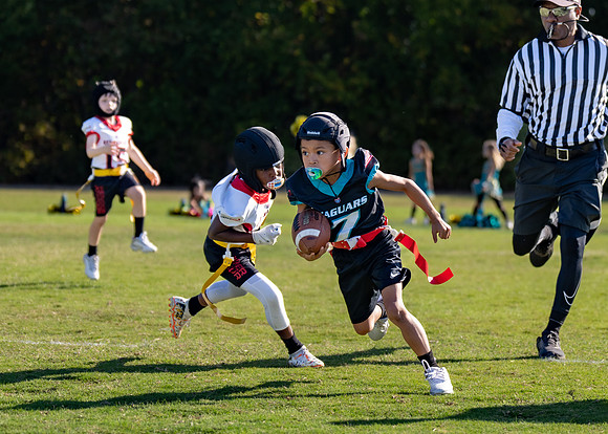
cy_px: 231
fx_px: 2651
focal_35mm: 154
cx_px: 352
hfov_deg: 13.1
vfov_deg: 9.4
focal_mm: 82
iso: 160
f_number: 2.8
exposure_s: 1/2000
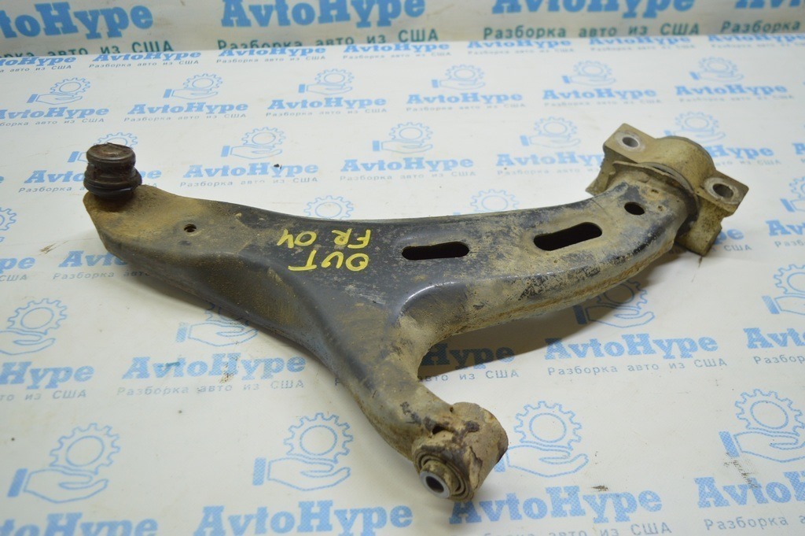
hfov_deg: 55.1
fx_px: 771
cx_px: 402
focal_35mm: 34
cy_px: 268
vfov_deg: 38.3
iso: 400
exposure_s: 1/60
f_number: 3.8
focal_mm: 23
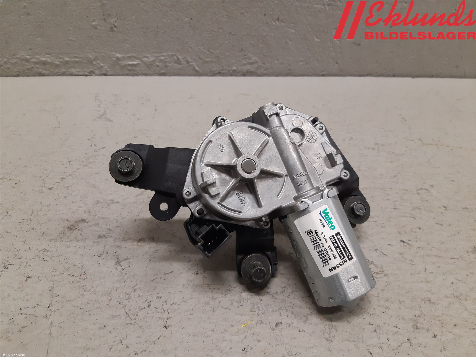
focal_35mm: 26
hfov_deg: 67.3
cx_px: 238
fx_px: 358
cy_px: 178
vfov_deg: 53.1
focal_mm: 3.93
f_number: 1.7
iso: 125
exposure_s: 1/50
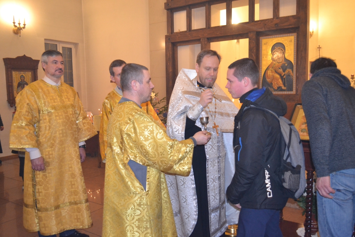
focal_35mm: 30
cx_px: 178
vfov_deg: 43.6
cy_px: 118
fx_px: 296
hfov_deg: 61.9
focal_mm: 20
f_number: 3.8
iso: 2500
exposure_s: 1/60
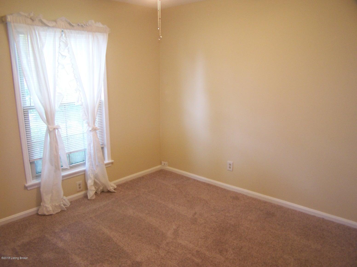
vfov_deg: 37.7
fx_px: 392
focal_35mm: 38
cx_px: 178
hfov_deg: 49.0
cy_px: 134
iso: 140
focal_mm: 6.3
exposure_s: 1/8
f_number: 2.8
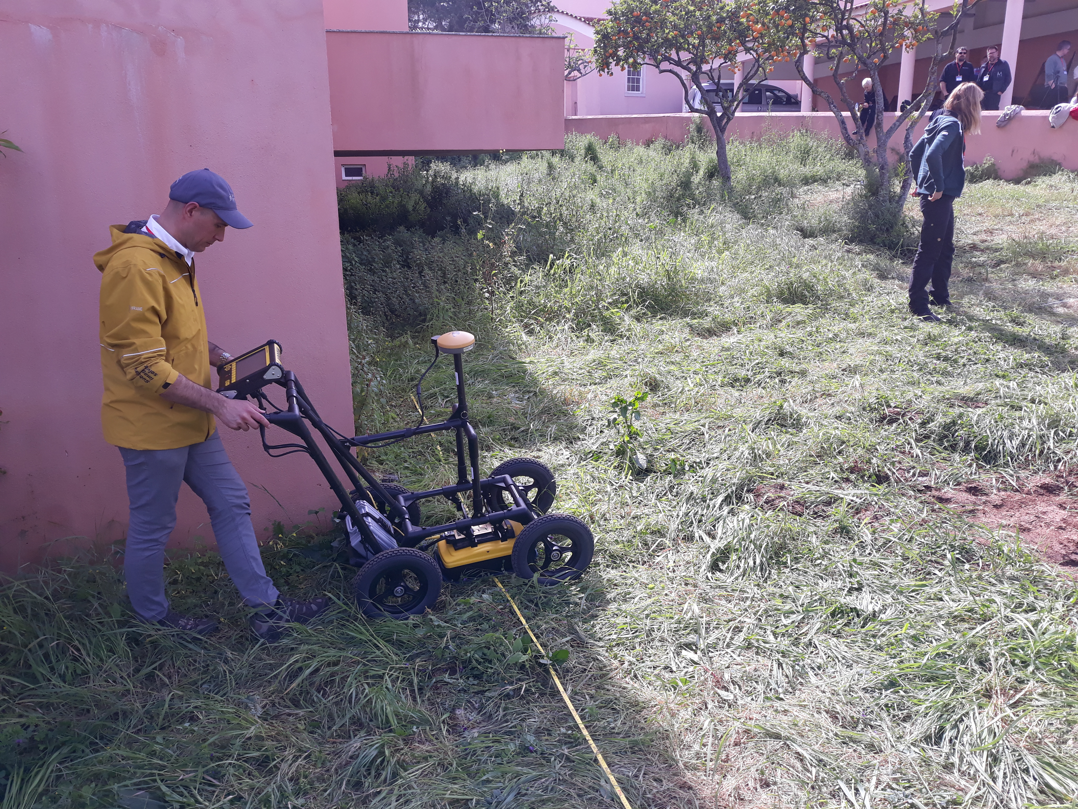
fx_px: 841
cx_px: 539
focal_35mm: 27
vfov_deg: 51.4
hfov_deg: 65.3
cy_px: 404
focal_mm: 3.71
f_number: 1.7
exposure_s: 1/791
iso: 40
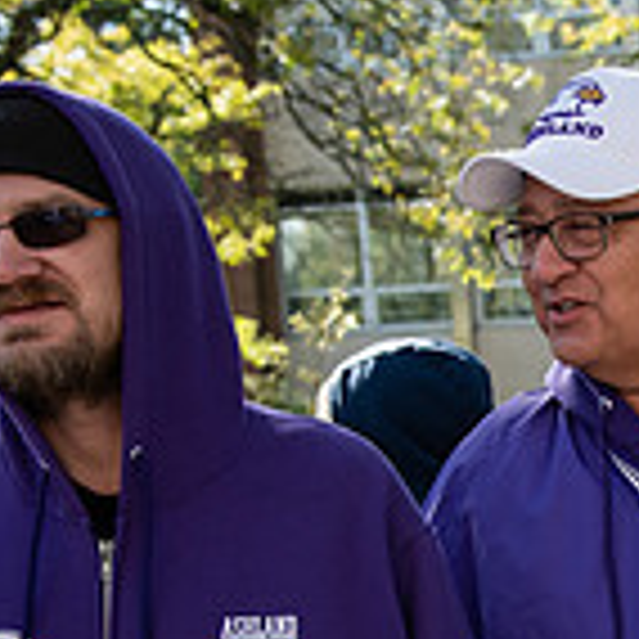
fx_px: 2611
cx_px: 1112
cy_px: 637
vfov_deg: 13.8
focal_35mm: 125
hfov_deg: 12.8
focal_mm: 36
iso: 400
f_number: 5.6
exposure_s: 1/500
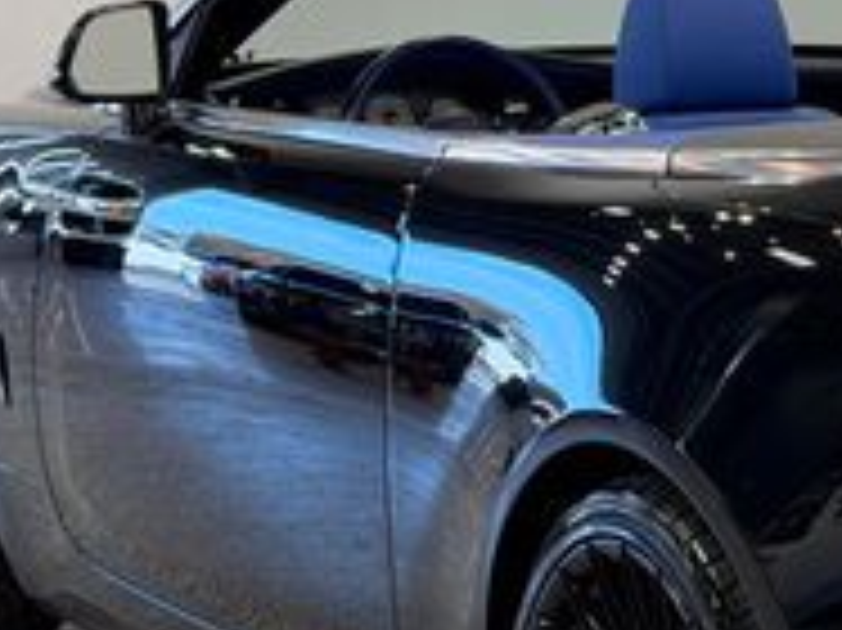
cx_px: 1117
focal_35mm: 164
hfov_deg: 11.7
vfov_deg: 9.0
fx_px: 3987
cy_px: 315
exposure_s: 1/223
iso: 50
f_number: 1.78
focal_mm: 6.76
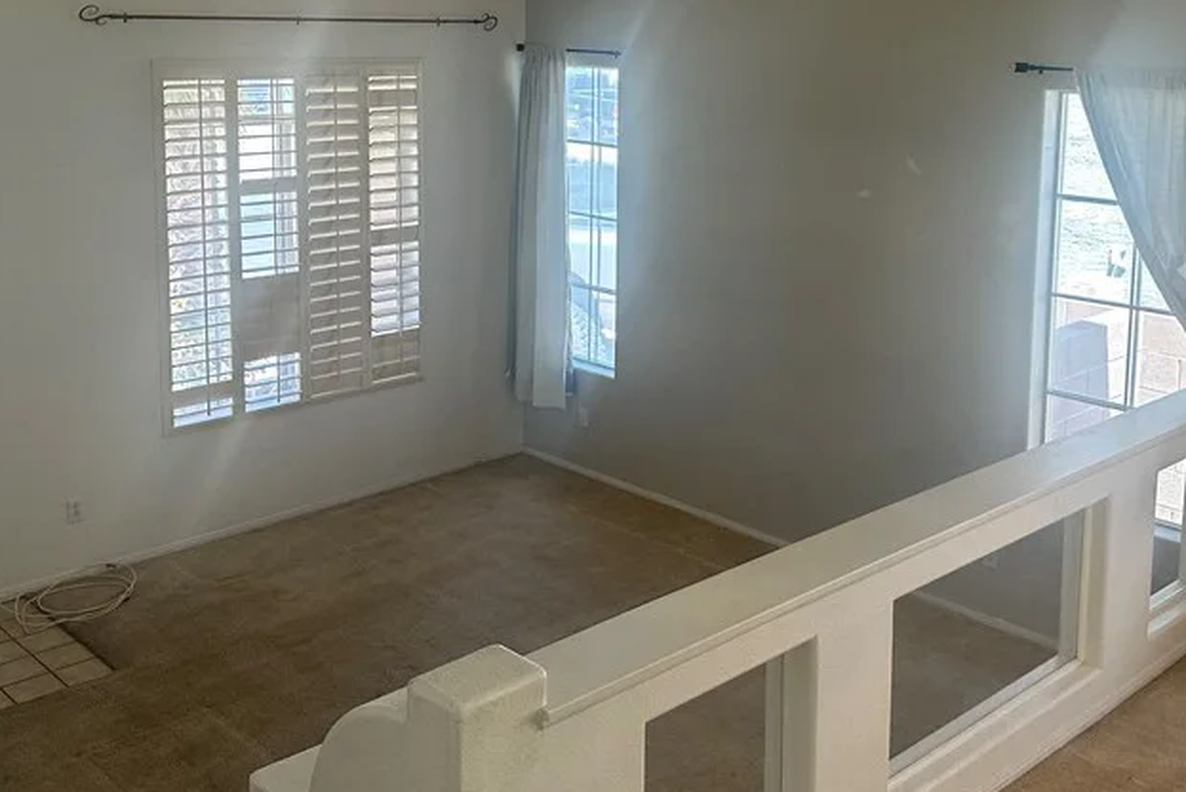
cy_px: 192
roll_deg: -0.8
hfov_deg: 47.3
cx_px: 672
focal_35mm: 41
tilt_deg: -9.0
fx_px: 1351
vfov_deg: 32.0
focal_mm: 6.86
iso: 200
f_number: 1.78
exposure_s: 1/120
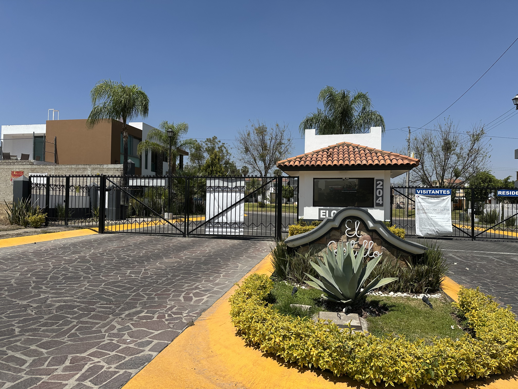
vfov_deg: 56.8
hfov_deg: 71.6
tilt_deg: +2.5
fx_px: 359
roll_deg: -0.8
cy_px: 194
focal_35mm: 24
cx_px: 259
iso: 80
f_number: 1.78
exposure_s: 1/7042
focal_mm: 6.86
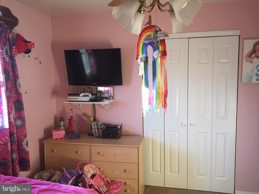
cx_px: 130
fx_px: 217
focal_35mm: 29
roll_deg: +0.8
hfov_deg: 61.7
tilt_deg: -7.2
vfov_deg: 48.2
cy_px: 97
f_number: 2.2
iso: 64
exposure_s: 1/30
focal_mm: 4.15
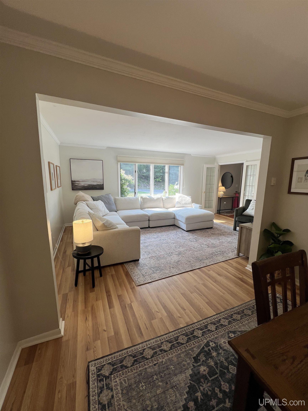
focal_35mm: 13
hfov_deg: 89.9
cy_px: 206
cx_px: 154
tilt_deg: -8.7
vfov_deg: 106.2
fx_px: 154
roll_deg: -1.0
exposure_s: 1/120
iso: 40
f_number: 1.8
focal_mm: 1.57
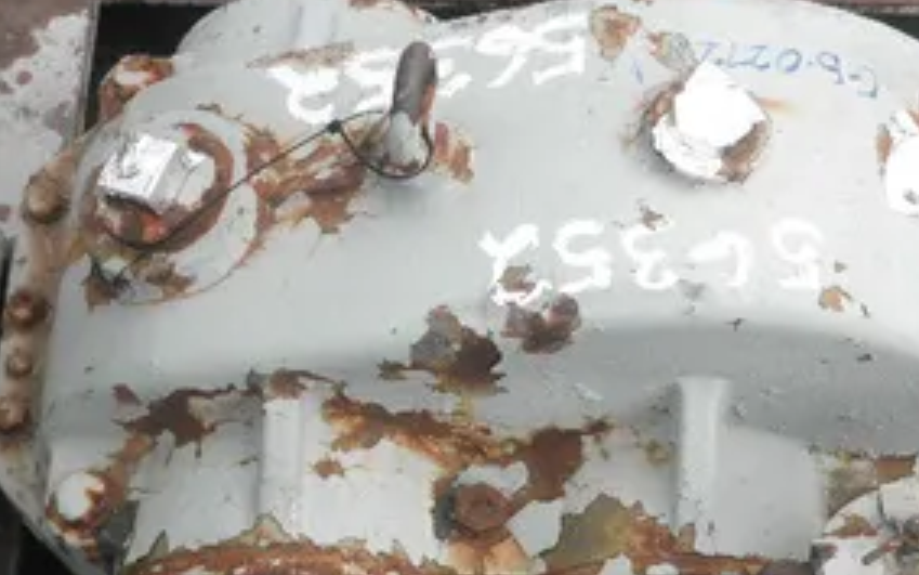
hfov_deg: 30.9
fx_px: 1653
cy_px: 468
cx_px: 591
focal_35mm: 66
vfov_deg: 19.5
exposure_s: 1/320
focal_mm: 7.9
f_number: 3.4
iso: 64
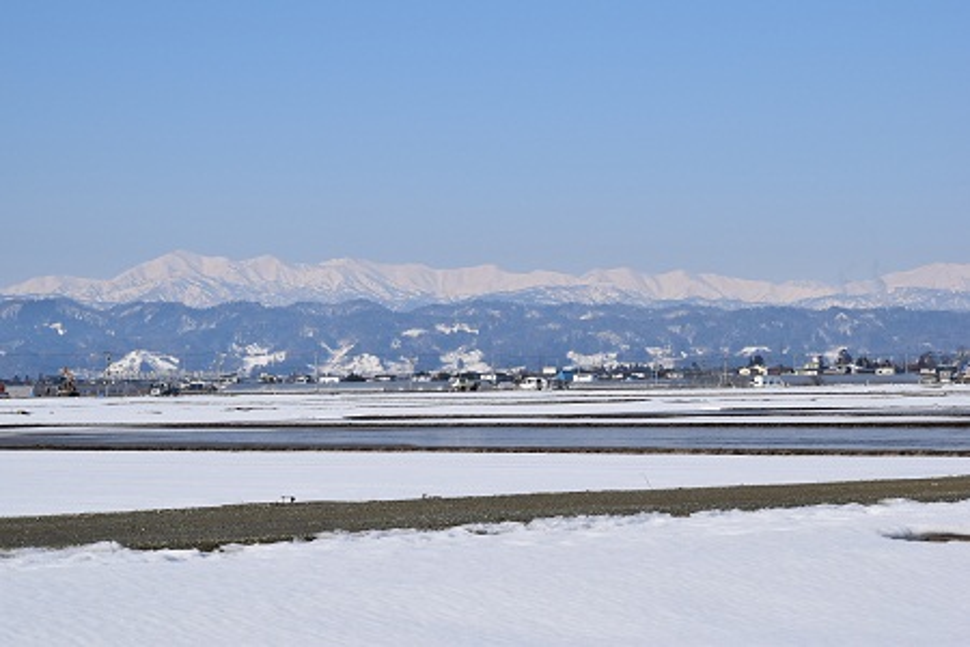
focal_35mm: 108
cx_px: 485
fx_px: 2910
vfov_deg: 12.7
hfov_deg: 18.9
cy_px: 324
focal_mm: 72
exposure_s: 1/640
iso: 200
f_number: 13
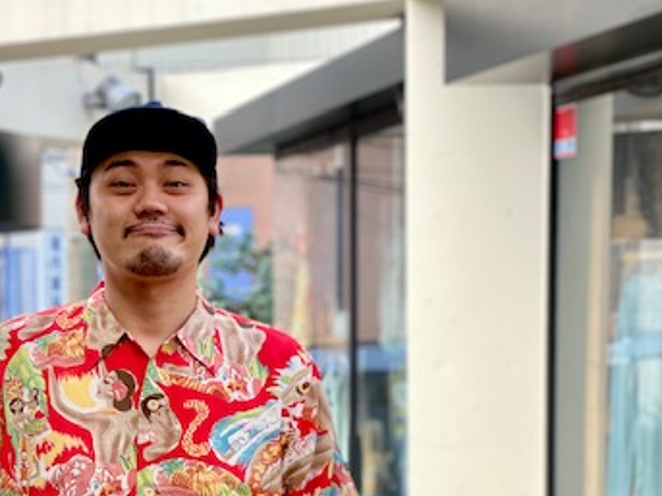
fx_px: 1854
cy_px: 427
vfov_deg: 15.1
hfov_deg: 20.0
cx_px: 127
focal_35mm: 97
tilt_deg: -4.5
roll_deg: +0.5
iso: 20
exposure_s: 1/250
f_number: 2
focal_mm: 6
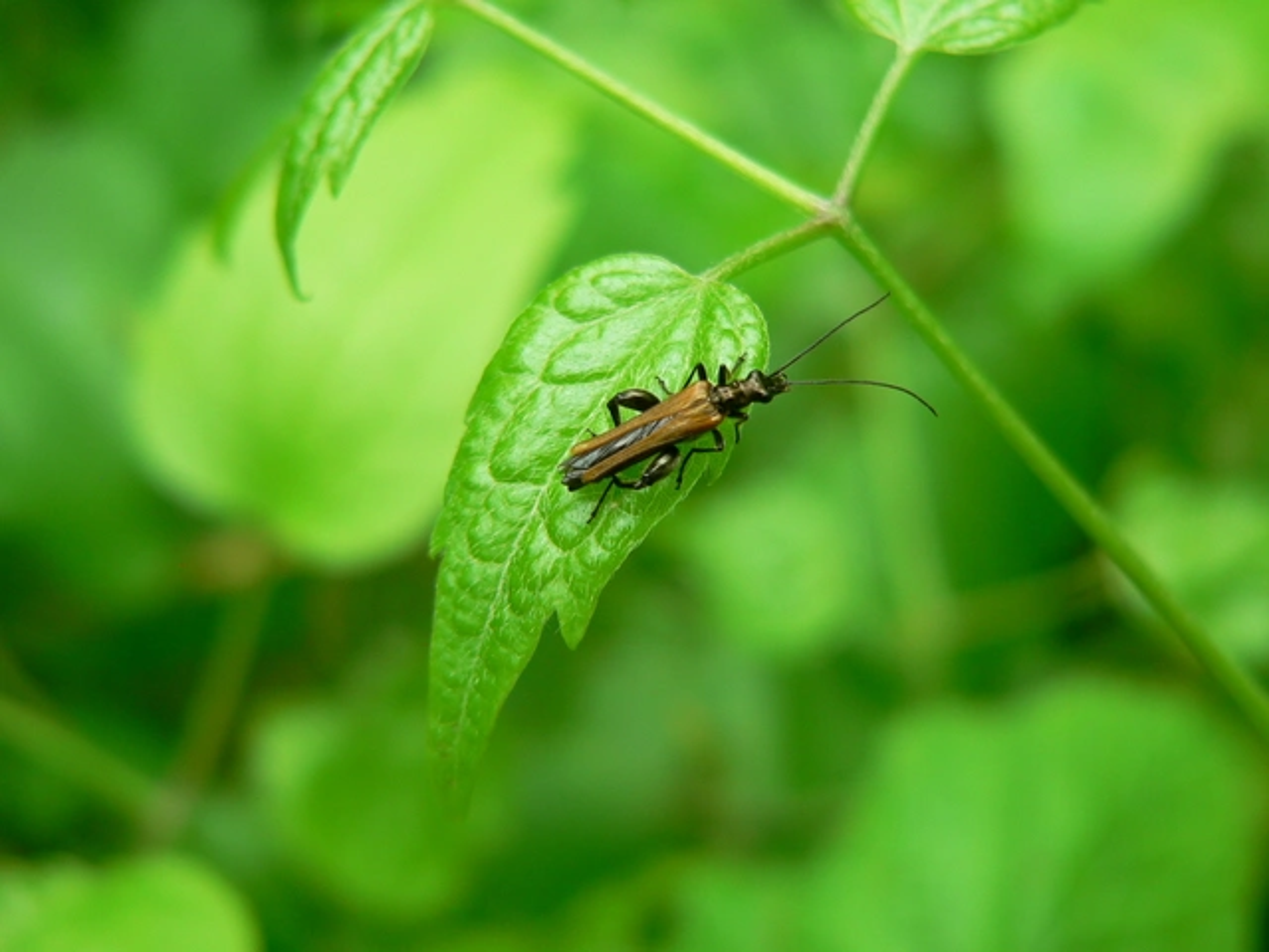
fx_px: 2676
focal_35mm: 73
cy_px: 476
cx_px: 634
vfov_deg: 20.2
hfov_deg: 26.7
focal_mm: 12.1
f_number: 2.8
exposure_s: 1/60
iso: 80
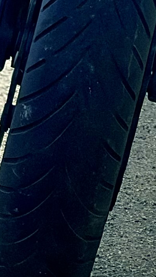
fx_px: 2367
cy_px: -440
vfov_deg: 6.3
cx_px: 136
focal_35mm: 322
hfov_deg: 3.8
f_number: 1.6
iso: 50
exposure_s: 1/3636
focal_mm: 5.96
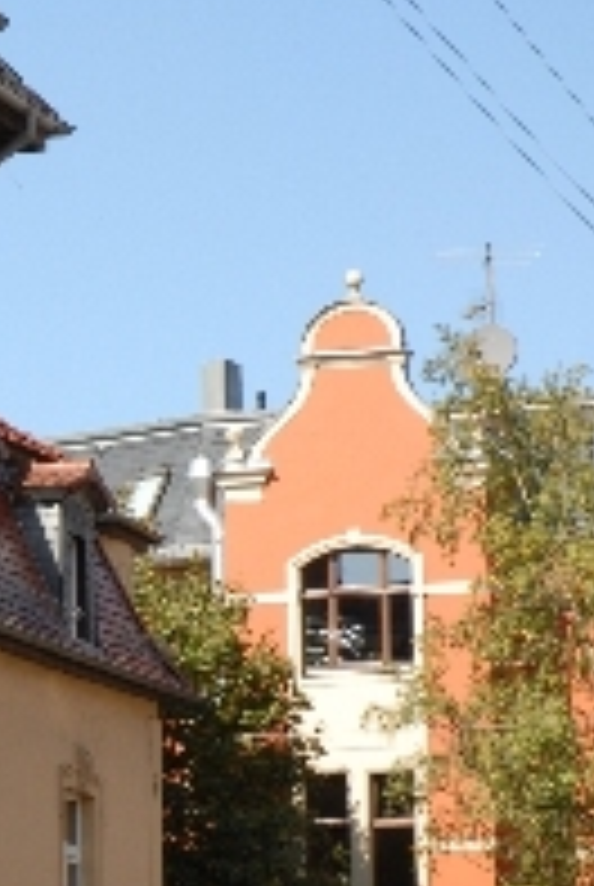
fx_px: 5450
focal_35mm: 221
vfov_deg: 9.3
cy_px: 704
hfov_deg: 6.2
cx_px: -250
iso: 100
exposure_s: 1/160
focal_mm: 50
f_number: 6.3
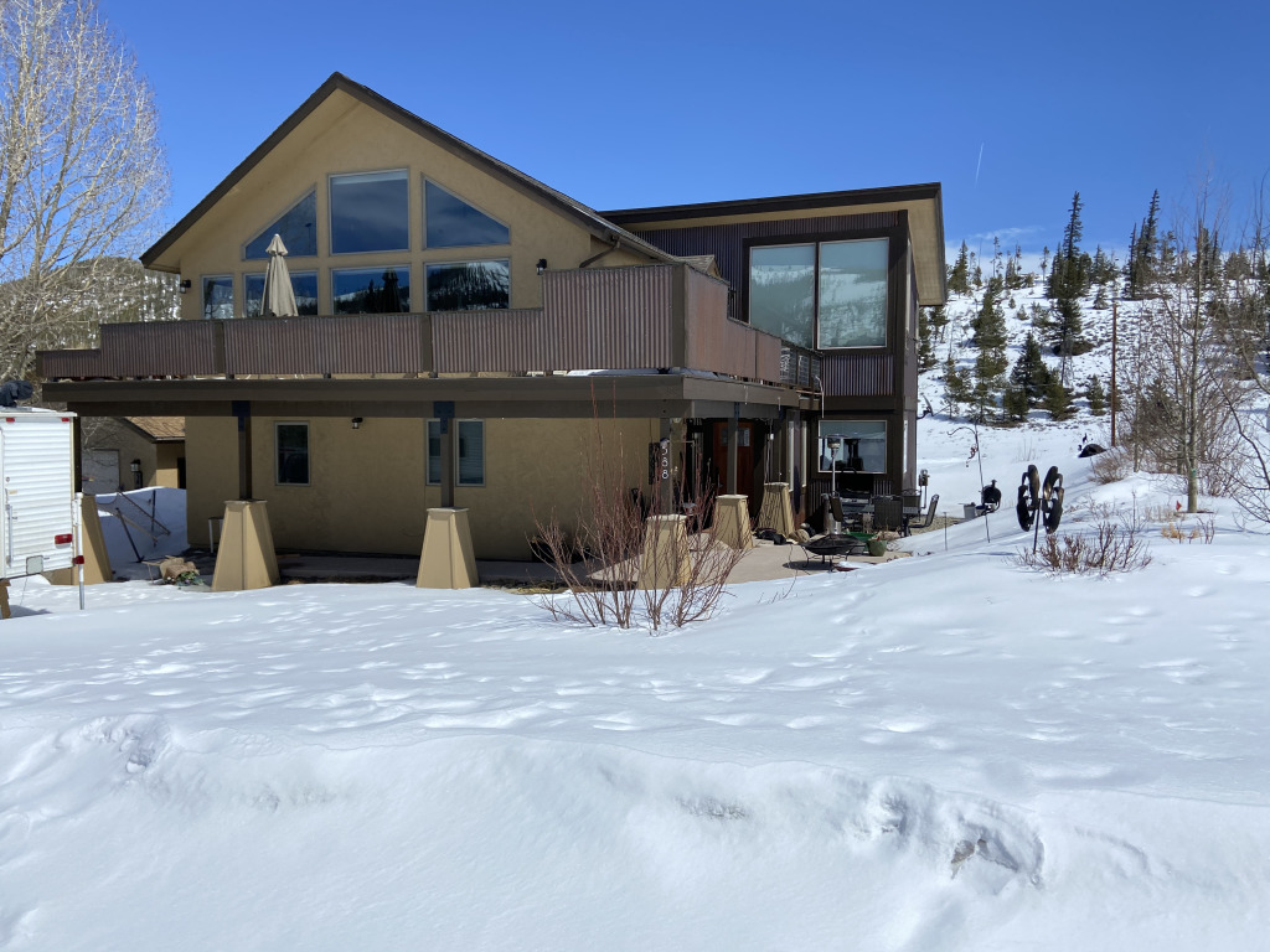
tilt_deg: -2.9
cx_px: 635
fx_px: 954
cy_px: 476
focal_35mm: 26
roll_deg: -0.3
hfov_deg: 67.3
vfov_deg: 53.1
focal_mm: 4.25
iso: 32
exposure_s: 1/7194
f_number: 1.8
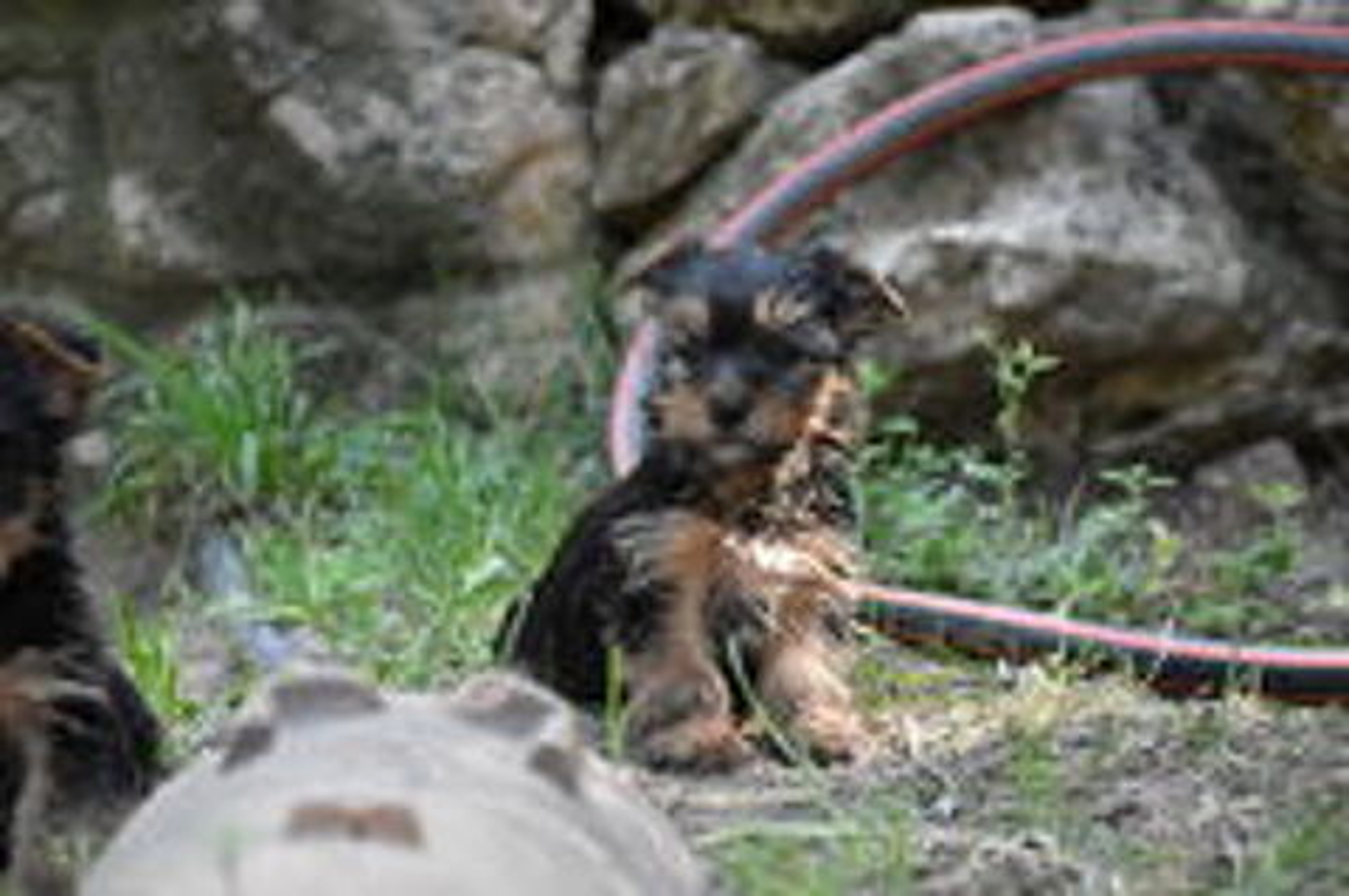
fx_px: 7019
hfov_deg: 11.0
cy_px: 448
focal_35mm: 188
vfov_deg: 7.3
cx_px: 674
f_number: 4.8
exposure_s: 1/500
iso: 3200
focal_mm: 125
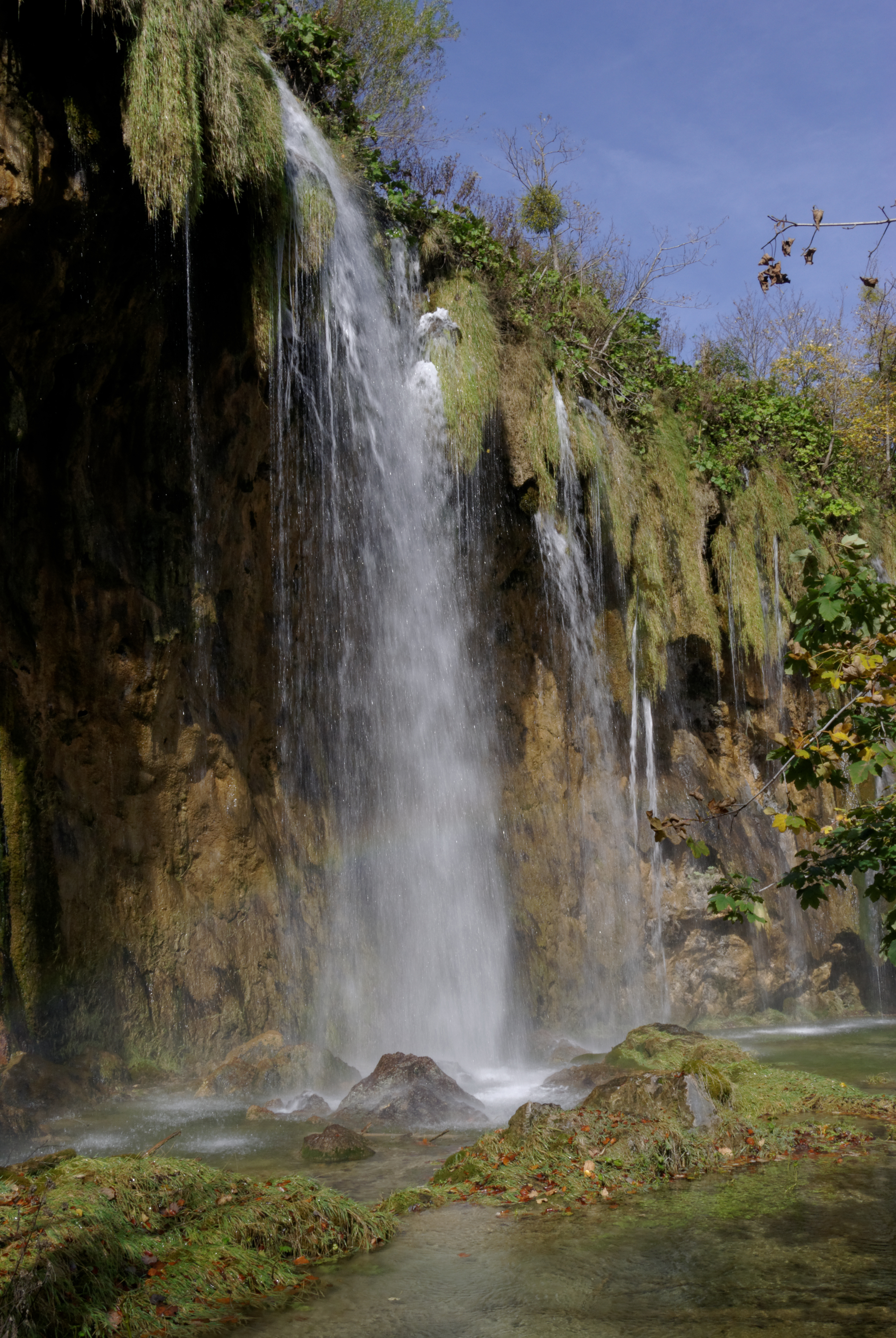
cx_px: 448
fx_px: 1340
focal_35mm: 36
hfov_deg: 37.0
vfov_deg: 53.1
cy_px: 669
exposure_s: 1/45
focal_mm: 24
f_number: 27
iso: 200
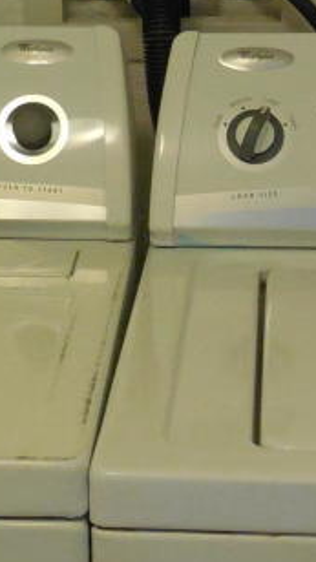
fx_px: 1834
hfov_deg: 9.8
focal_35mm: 123
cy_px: 266
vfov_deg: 17.4
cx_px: 91
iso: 800
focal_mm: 6.1
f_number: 3.4
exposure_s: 1/125
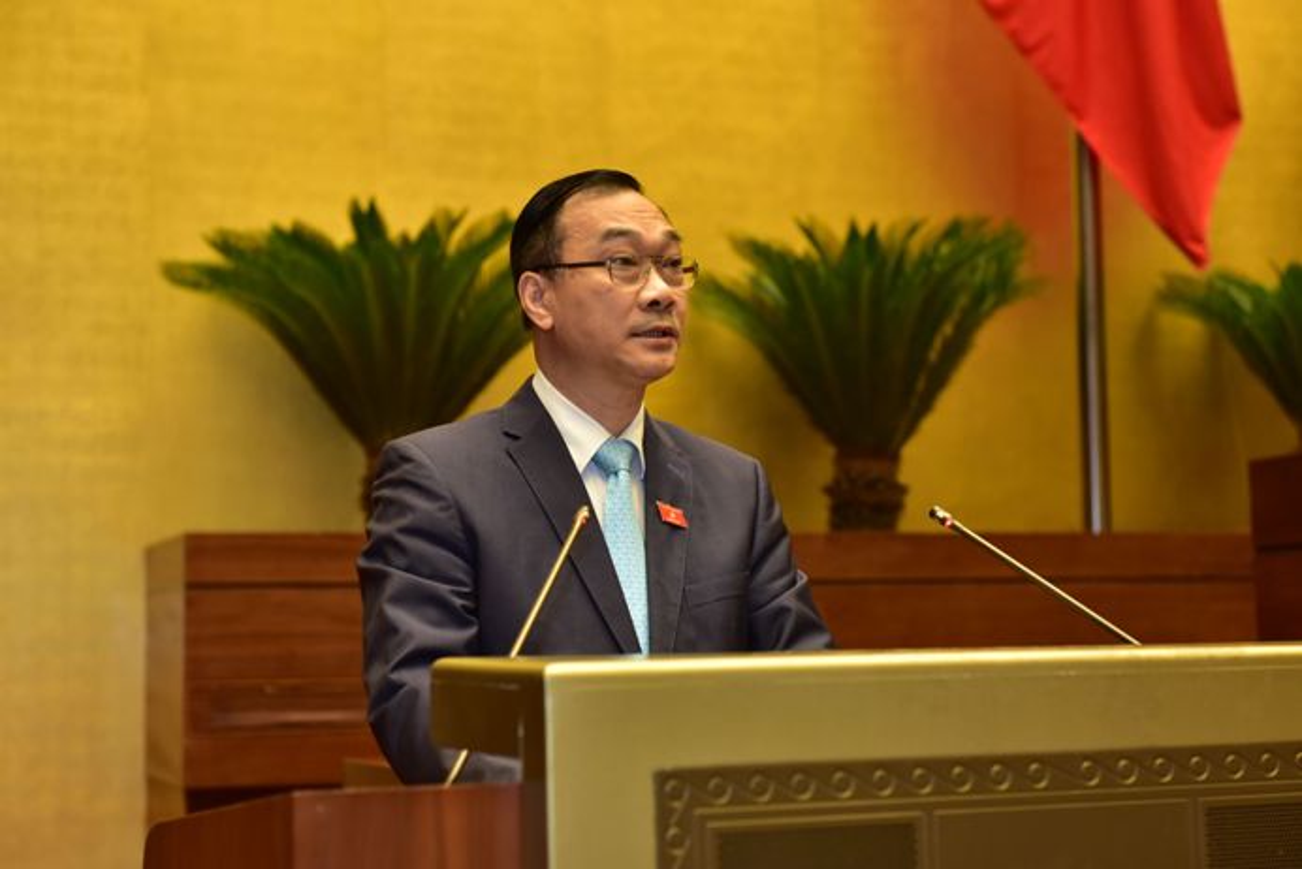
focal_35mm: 70
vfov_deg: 19.5
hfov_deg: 28.8
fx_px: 2533
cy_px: 434
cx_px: 651
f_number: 4.5
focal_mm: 70
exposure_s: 1/125
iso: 2000
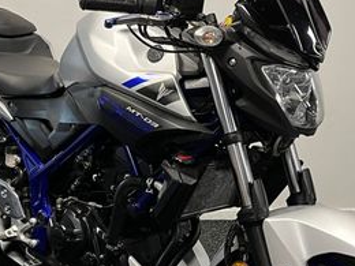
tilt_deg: -18.3
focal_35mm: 64
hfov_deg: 30.2
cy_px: 175
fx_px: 656
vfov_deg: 22.8
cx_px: 160
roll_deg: -0.1
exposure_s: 1/50
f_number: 1.6
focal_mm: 5.1
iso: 100
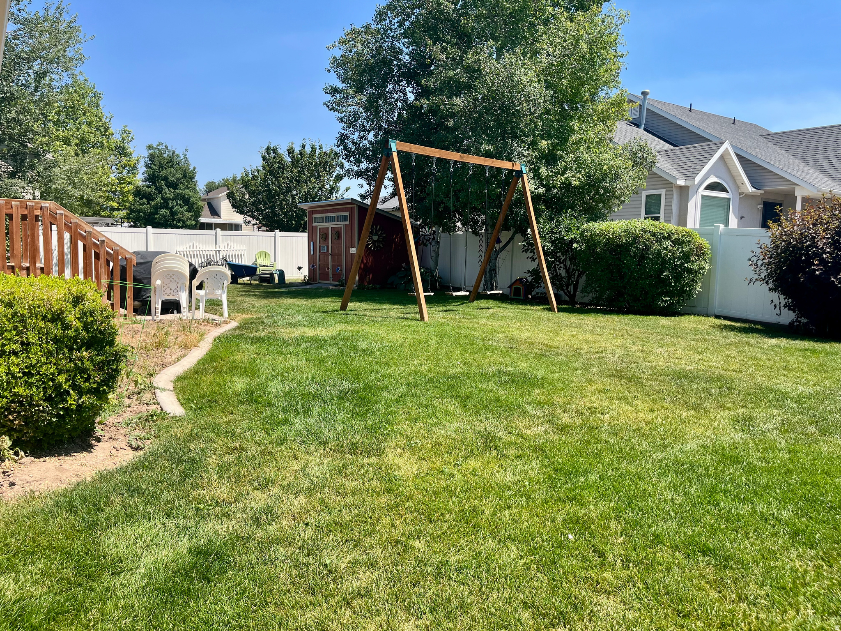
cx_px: 420
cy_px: 316
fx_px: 632
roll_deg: -0.6
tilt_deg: -6.3
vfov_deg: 53.1
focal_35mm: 26
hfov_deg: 67.3
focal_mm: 5.1
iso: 50
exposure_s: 1/2222
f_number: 1.6
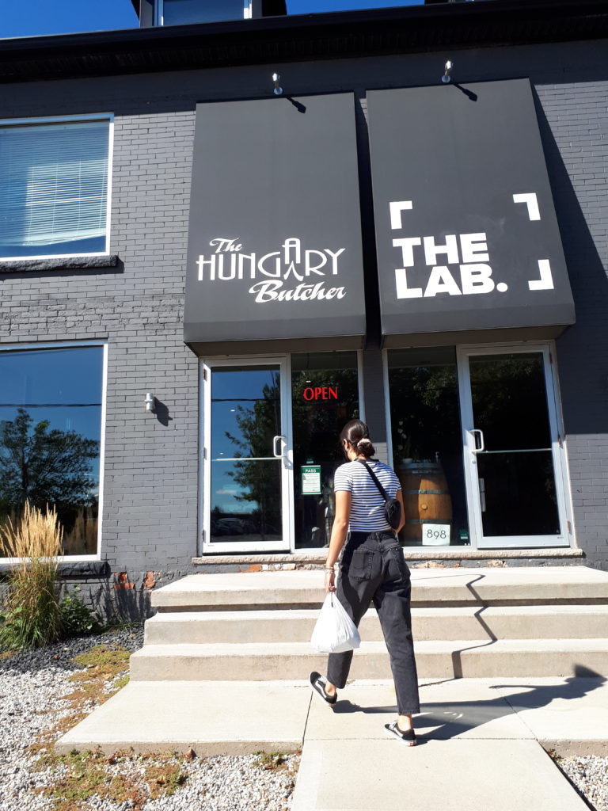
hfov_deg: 51.4
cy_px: 406
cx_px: 304
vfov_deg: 65.3
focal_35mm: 27
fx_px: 632
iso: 40
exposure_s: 1/862
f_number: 1.9
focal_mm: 3.6
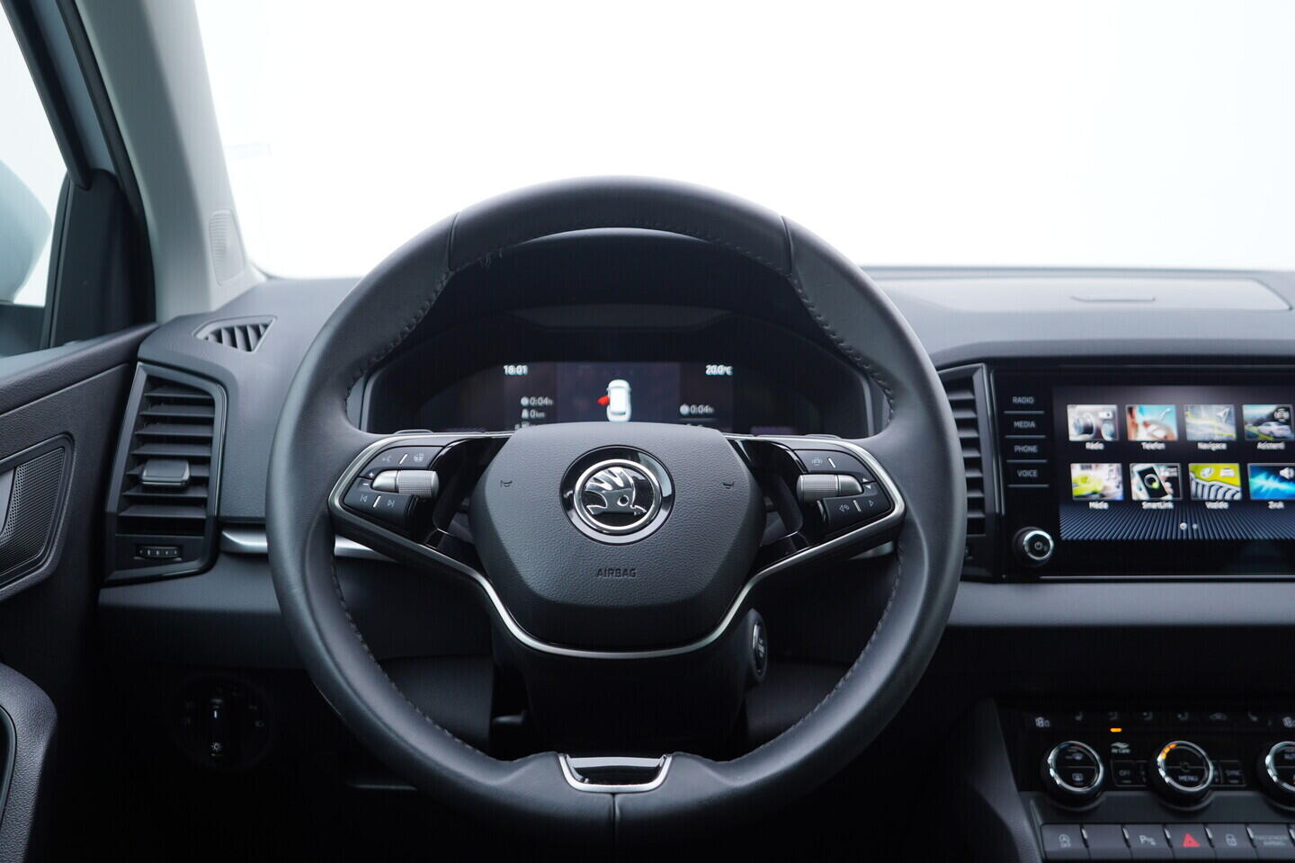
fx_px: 1295
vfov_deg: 36.9
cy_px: 432
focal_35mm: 36
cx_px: 648
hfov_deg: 53.1
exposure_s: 1/40
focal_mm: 24
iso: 125
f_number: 2.8
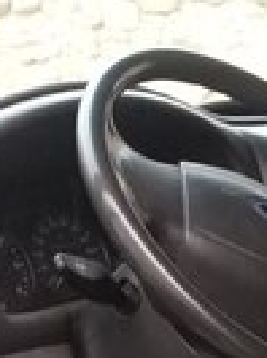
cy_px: 485
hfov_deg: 12.5
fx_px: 1199
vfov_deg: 16.0
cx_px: 291
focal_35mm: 116
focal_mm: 3.3
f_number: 2.2
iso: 100
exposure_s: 1/40
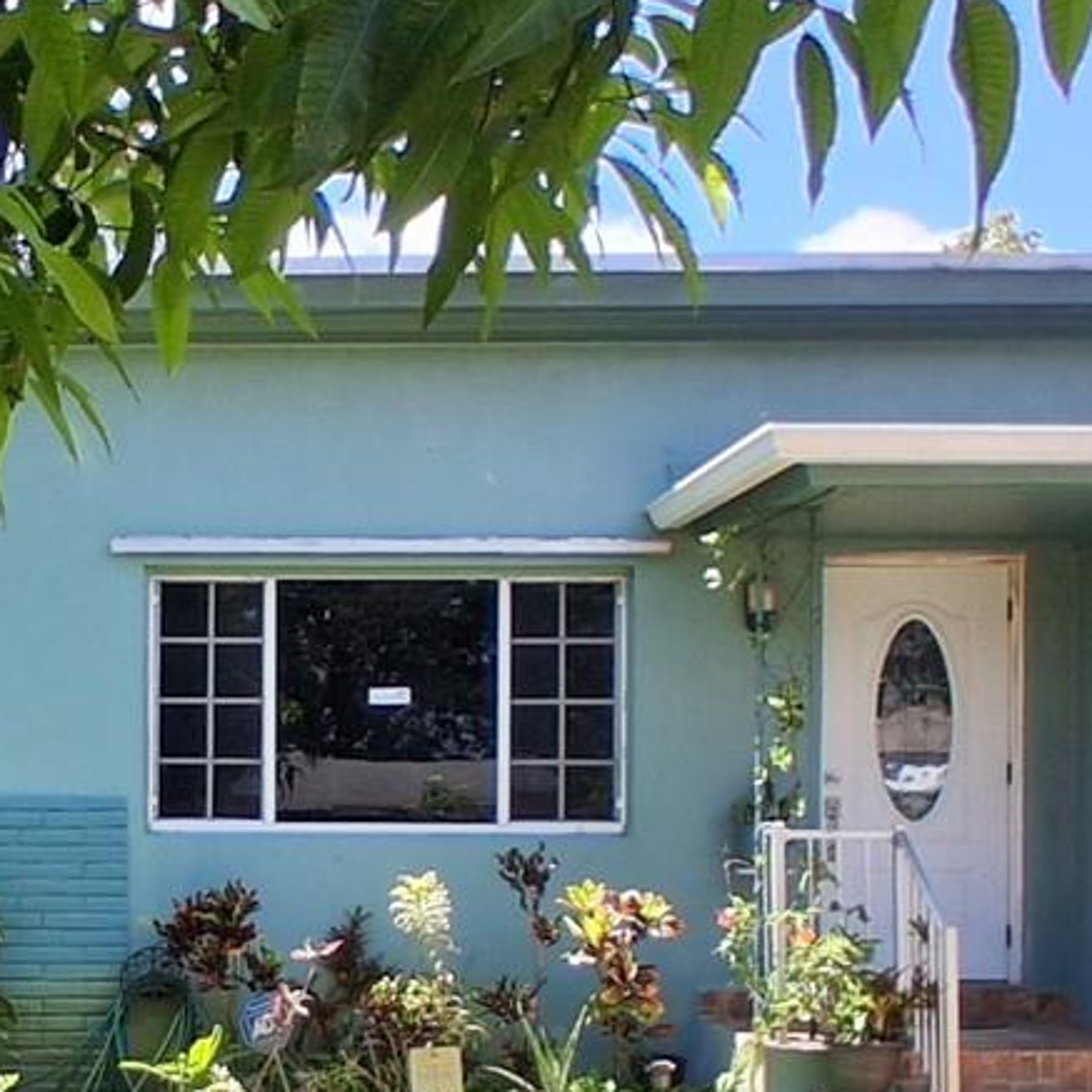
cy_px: 805
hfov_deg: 30.0
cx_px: 147
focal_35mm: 55
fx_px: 1963
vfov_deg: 30.6
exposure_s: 1/674
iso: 50
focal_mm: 1.4
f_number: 2.2
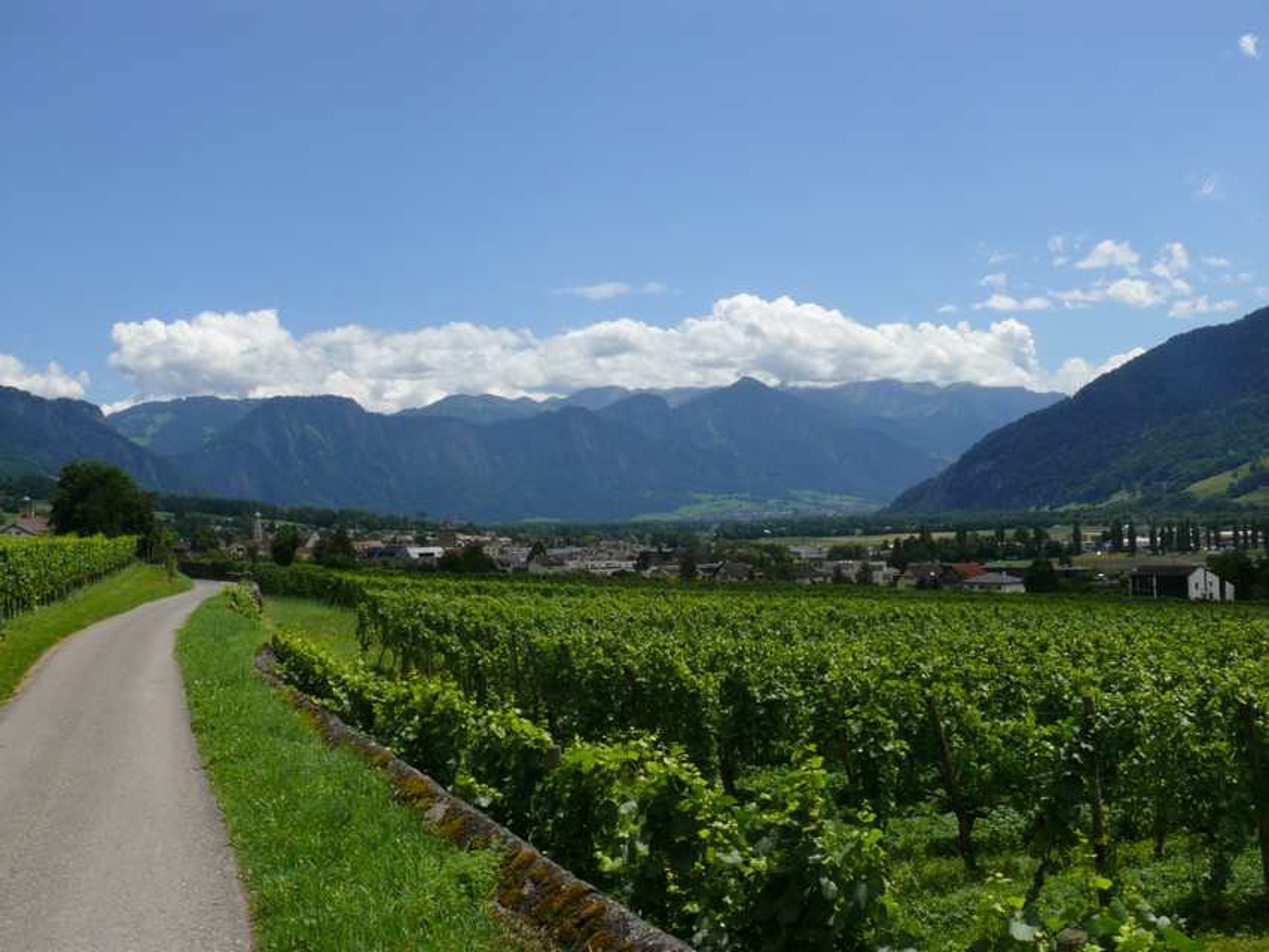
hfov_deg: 52.6
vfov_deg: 40.7
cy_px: 476
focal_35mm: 35
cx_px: 634
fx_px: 1283
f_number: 8
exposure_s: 1/500
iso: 100
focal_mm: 7.4
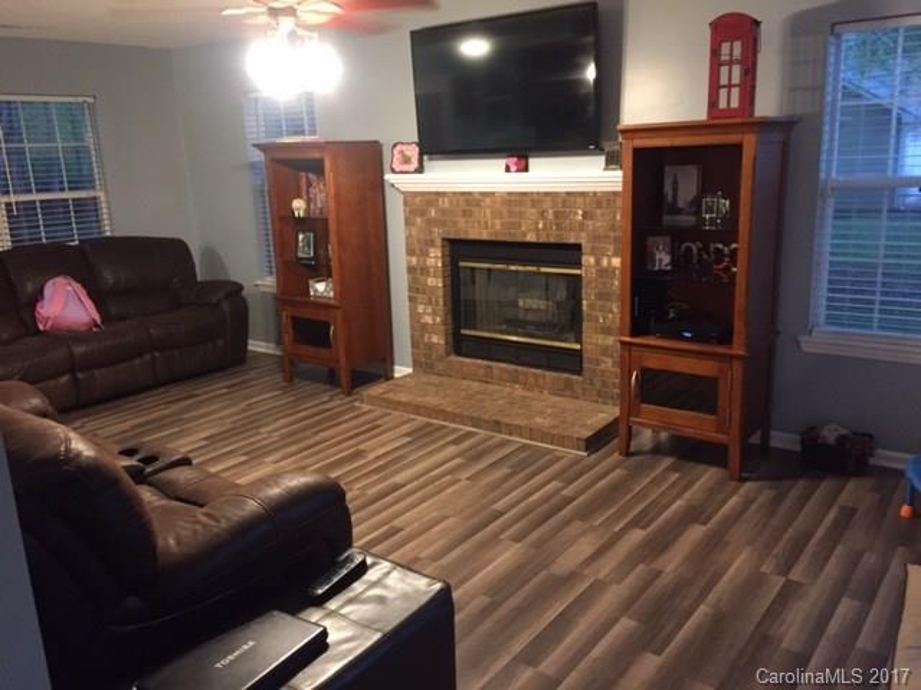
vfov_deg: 48.2
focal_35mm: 29
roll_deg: +1.9
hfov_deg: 61.7
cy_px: 345
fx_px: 772
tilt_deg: -14.8
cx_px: 460
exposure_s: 1/15
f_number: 2.2
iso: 250
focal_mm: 4.15
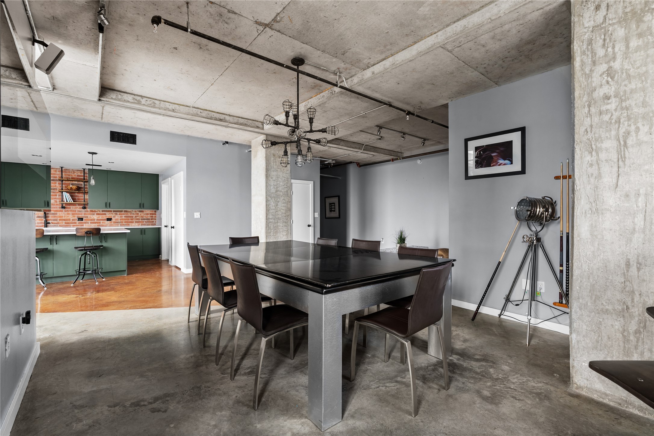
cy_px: 218
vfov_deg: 73.7
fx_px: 291
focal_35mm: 16
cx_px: 327
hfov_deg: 96.7
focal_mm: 16
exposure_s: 2
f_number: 9
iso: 200
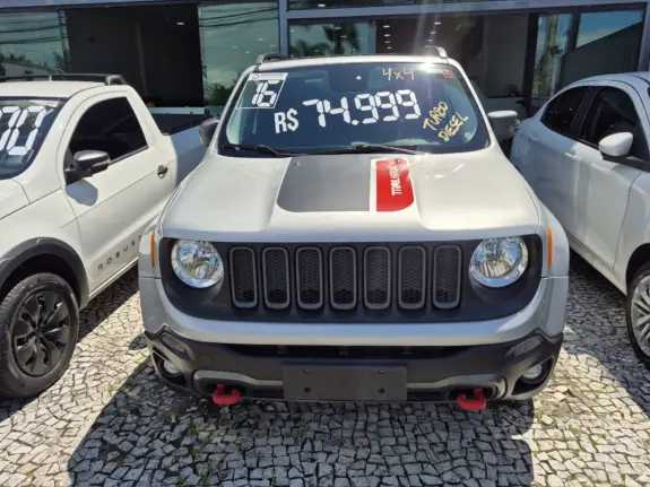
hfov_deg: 71.6
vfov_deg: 56.8
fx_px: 451
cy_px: 235
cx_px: 321
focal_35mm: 24
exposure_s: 1/3016
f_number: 1.8
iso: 25
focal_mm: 5.4
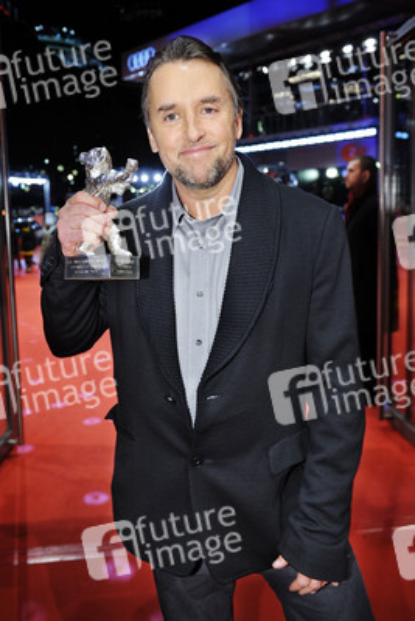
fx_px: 501
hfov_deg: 45.0
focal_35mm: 29
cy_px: 310
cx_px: 208
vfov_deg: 63.6
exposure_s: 1/80
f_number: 4
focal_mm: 29
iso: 1000
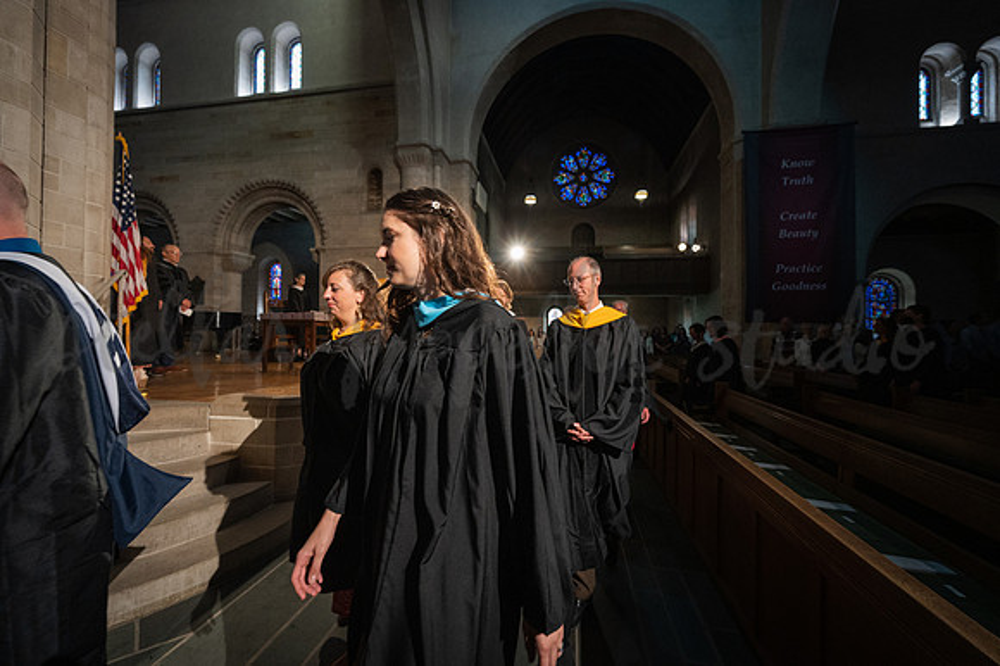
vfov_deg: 81.1
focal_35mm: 14
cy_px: 333
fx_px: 389
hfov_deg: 104.3
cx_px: 500
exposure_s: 1/200
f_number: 4
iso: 4000
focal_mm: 14
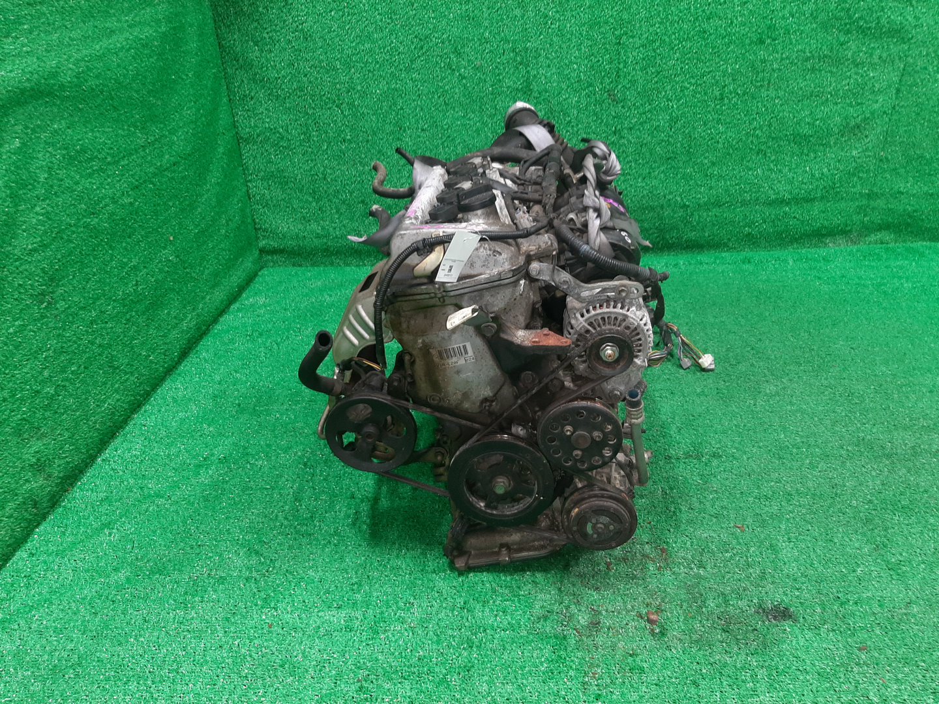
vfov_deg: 53.1
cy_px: 352
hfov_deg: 67.3
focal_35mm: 26
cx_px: 470
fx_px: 705
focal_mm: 3.93
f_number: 1.7
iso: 178
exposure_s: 1/50
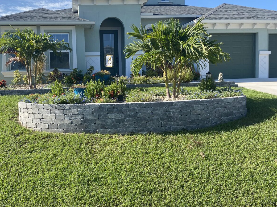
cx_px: 104
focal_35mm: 34
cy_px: 96
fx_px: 272
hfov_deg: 53.4
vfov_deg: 41.8
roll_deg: +1.5
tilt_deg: -2.8
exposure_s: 1/1565
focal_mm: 4.25
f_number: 1.8
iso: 32
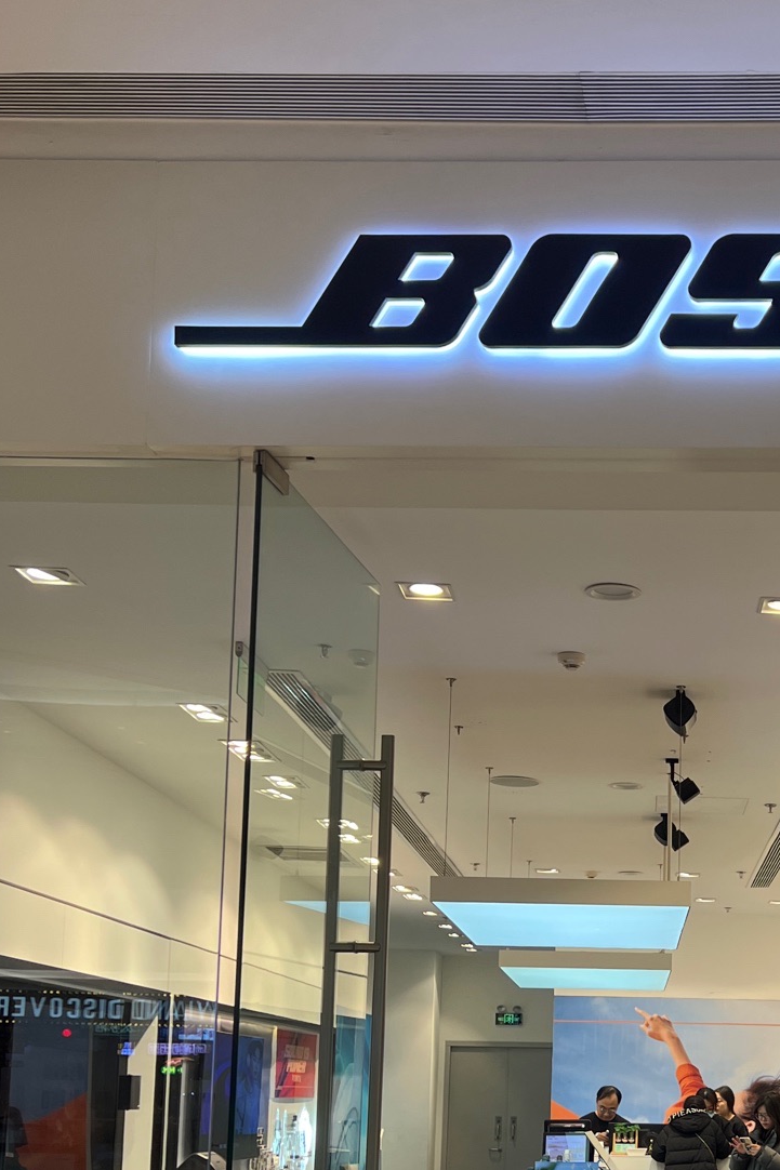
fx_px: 1625
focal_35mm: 50
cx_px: 744
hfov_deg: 25.9
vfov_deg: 37.9
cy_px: 960
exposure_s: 1/100
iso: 40
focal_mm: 5.7
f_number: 1.5
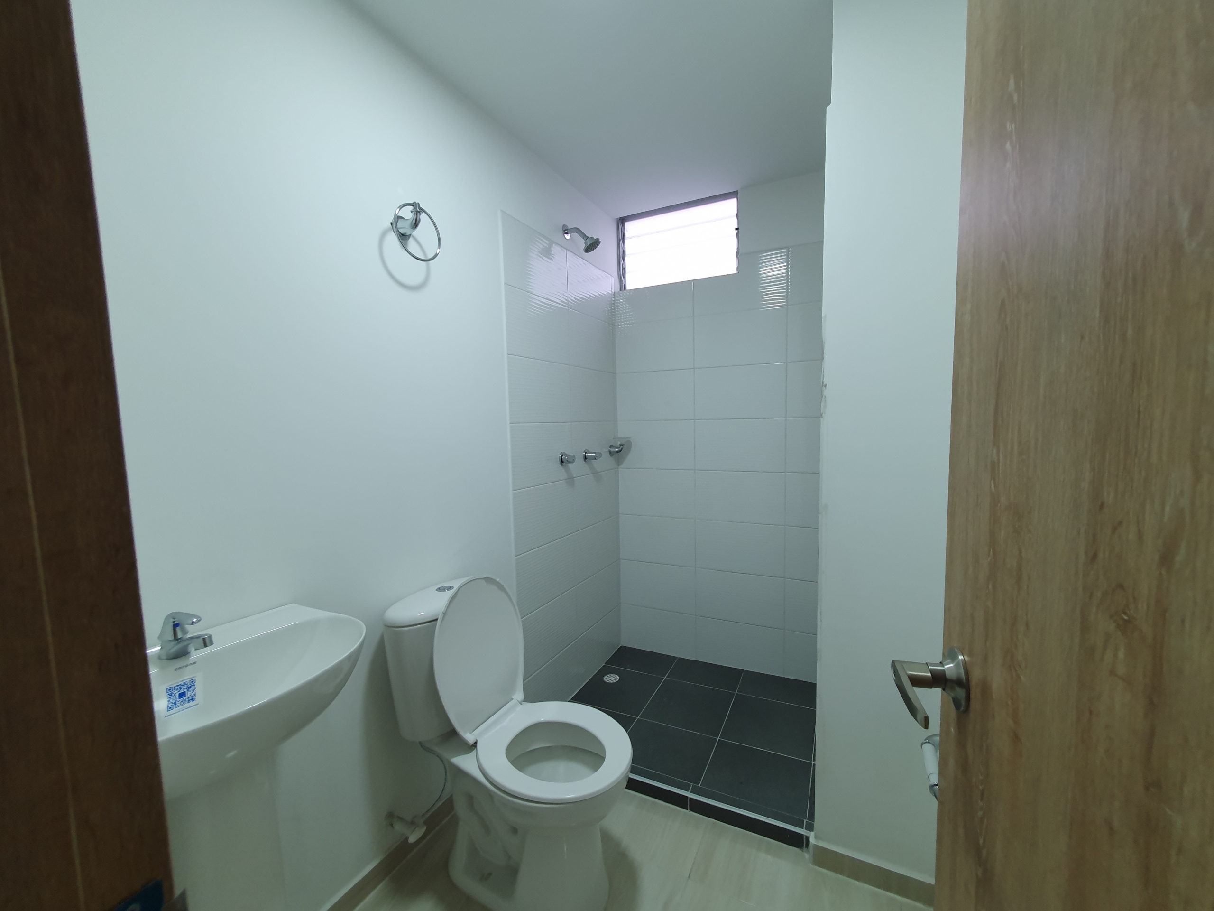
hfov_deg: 106.2
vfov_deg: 89.9
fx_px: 456
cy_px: 456
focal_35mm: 13
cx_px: 607
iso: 125
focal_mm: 1.8
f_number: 2.2
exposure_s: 1/60
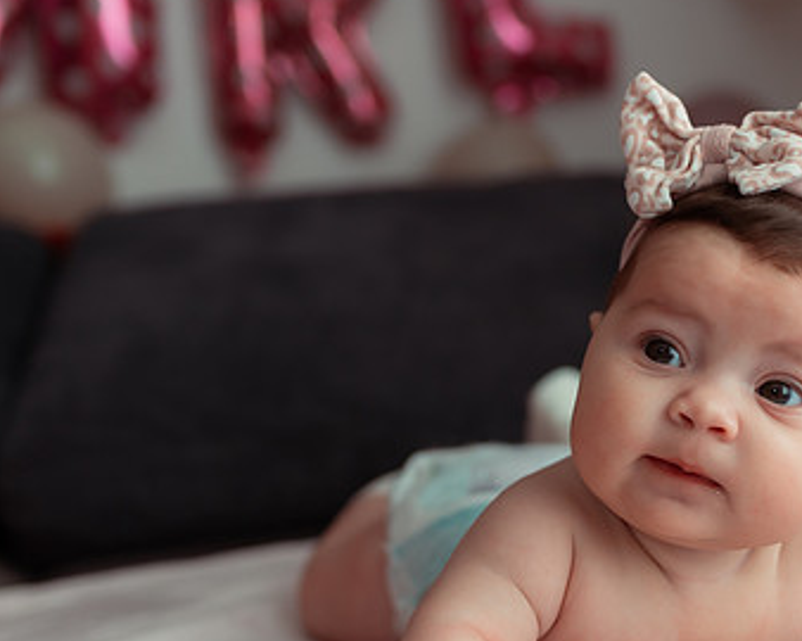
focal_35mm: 59
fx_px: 1400
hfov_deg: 31.2
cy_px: 403
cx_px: 633
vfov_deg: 25.7
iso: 800
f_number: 2.5
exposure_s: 1/250
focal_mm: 35
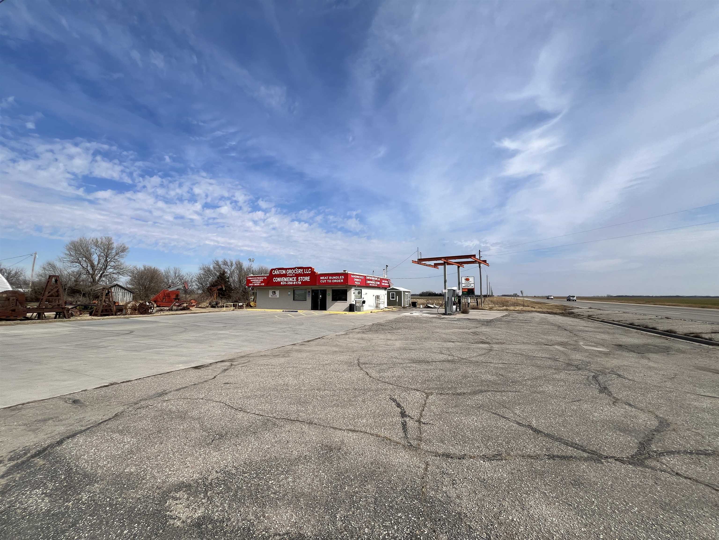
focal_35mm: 13
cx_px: 360
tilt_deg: +3.4
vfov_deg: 89.9
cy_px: 270
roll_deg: +0.0
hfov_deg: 106.2
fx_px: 270
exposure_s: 1/2597
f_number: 1.8
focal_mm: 1.57
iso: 32
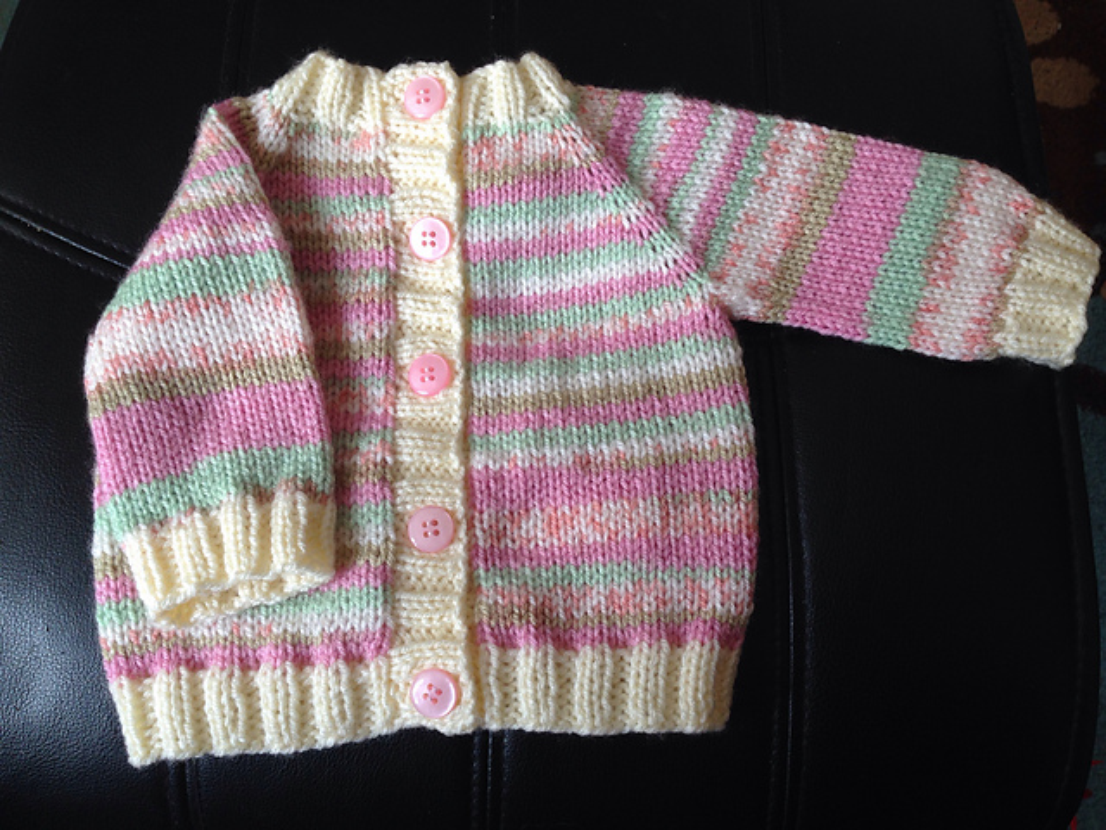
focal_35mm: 33
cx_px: 553
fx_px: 1054
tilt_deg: -74.9
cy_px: 415
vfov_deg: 42.9
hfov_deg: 55.4
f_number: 2.4
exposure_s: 1/60
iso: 50
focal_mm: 4.12
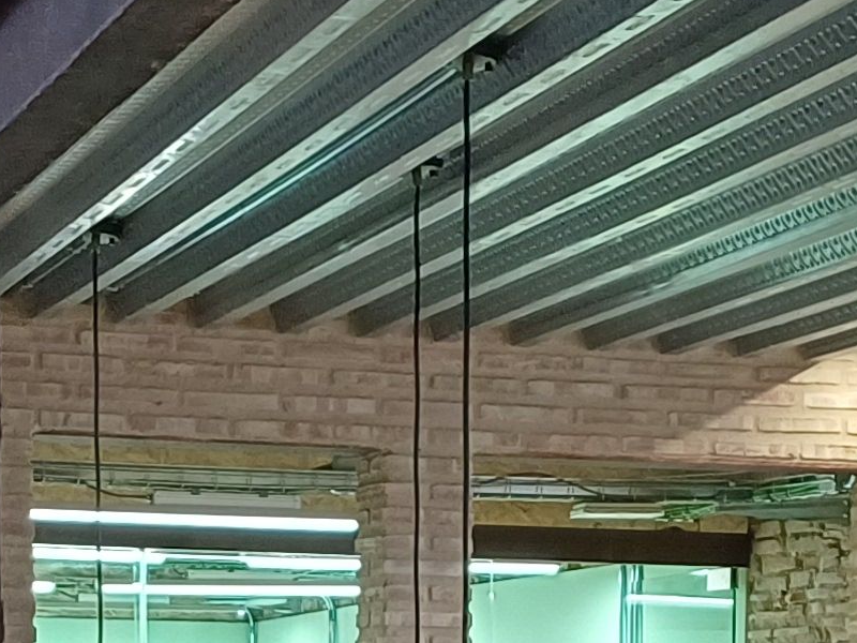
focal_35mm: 125
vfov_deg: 11.2
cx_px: 537
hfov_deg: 15.7
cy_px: 1071
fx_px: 3095
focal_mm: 4.65
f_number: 1.8
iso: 250
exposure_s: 1/50
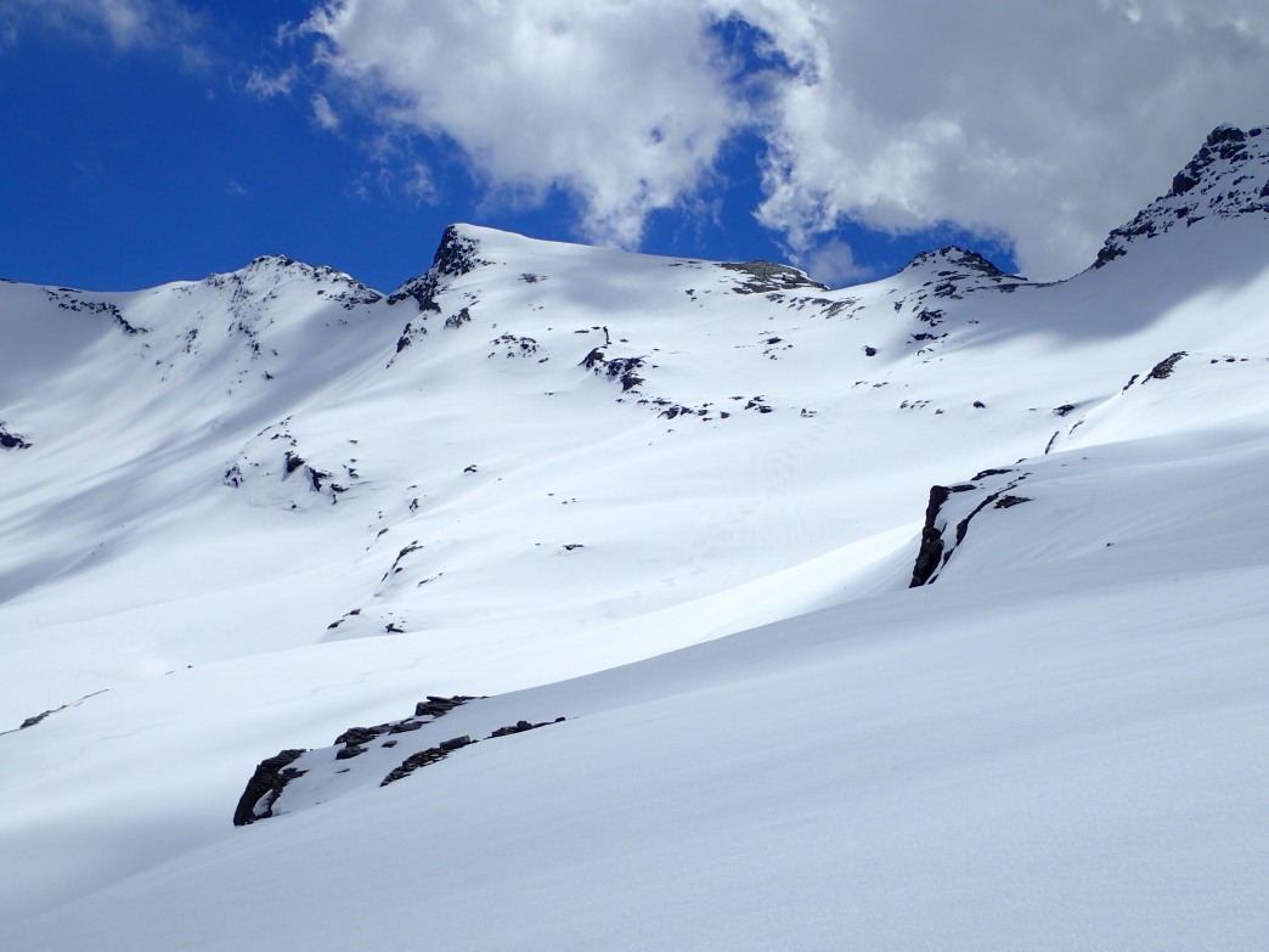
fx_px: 1943
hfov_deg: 36.2
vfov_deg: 27.5
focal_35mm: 53
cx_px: 634
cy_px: 476
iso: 100
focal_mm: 9.61
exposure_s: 1/400
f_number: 13
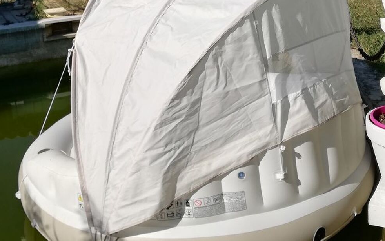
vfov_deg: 21.5
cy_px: 26
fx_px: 619
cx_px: 195
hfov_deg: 34.5
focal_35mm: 59
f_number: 2.2
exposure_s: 1/2320
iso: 50
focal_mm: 3.81
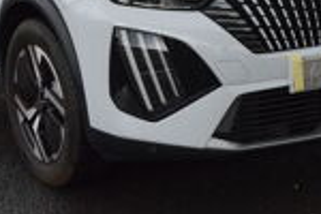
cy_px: -10
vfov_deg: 12.2
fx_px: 986
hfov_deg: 18.5
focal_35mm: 111
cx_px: 122
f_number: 11
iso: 200
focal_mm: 23
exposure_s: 1/40
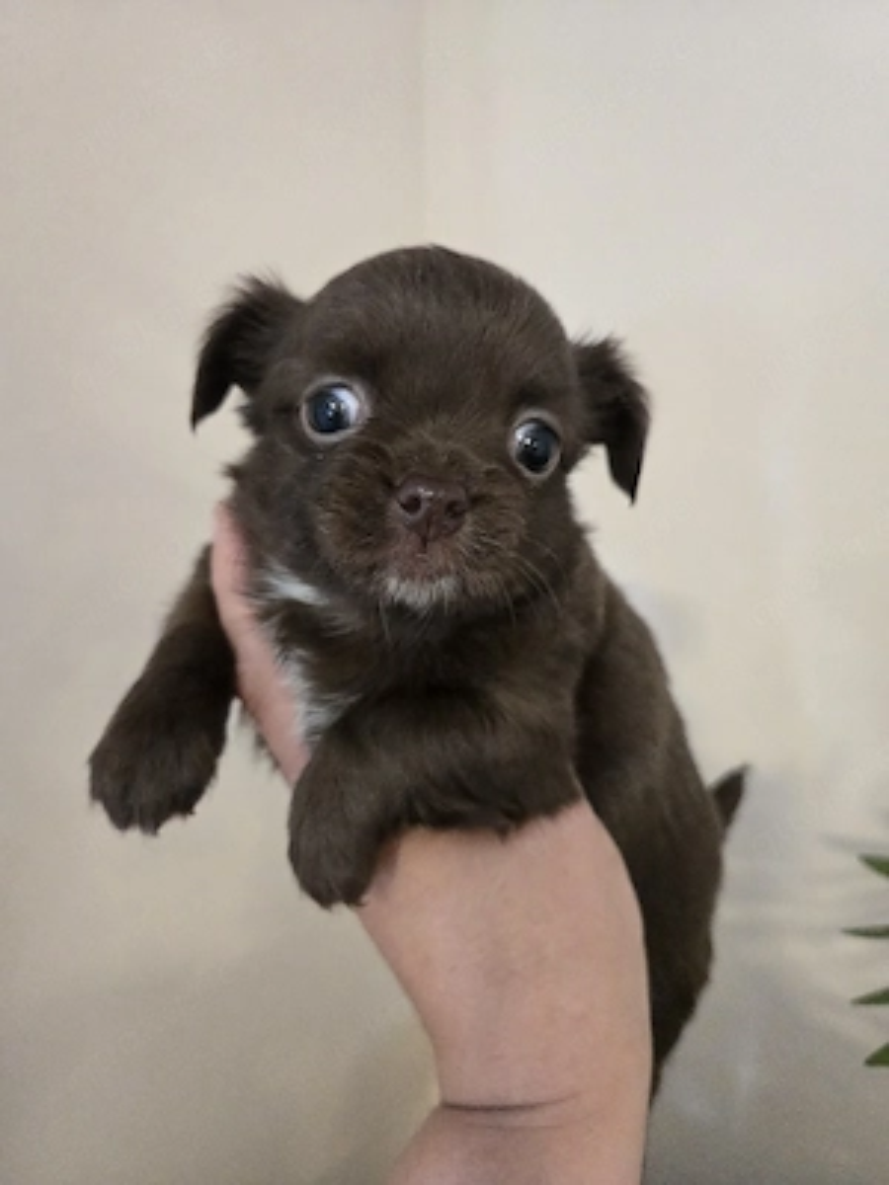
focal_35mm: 23
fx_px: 788
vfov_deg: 73.9
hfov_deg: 58.9
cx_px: 444
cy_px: 592
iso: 640
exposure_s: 1/101
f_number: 1.8
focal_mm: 5.4
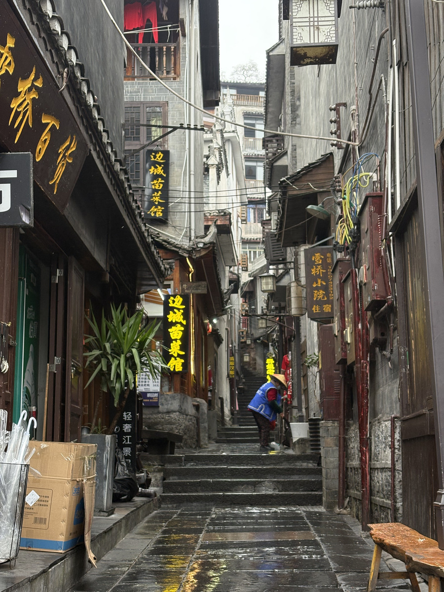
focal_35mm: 52
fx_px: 889
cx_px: 222
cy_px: 296
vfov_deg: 36.8
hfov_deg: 28.0
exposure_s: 1/76
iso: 50
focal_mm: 5.96
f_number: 1.6
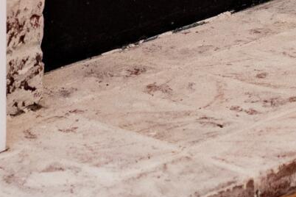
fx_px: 2146
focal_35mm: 261
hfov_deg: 7.8
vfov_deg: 5.0
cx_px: 357
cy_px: -406
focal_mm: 35
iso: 800
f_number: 2.2
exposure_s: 1/125
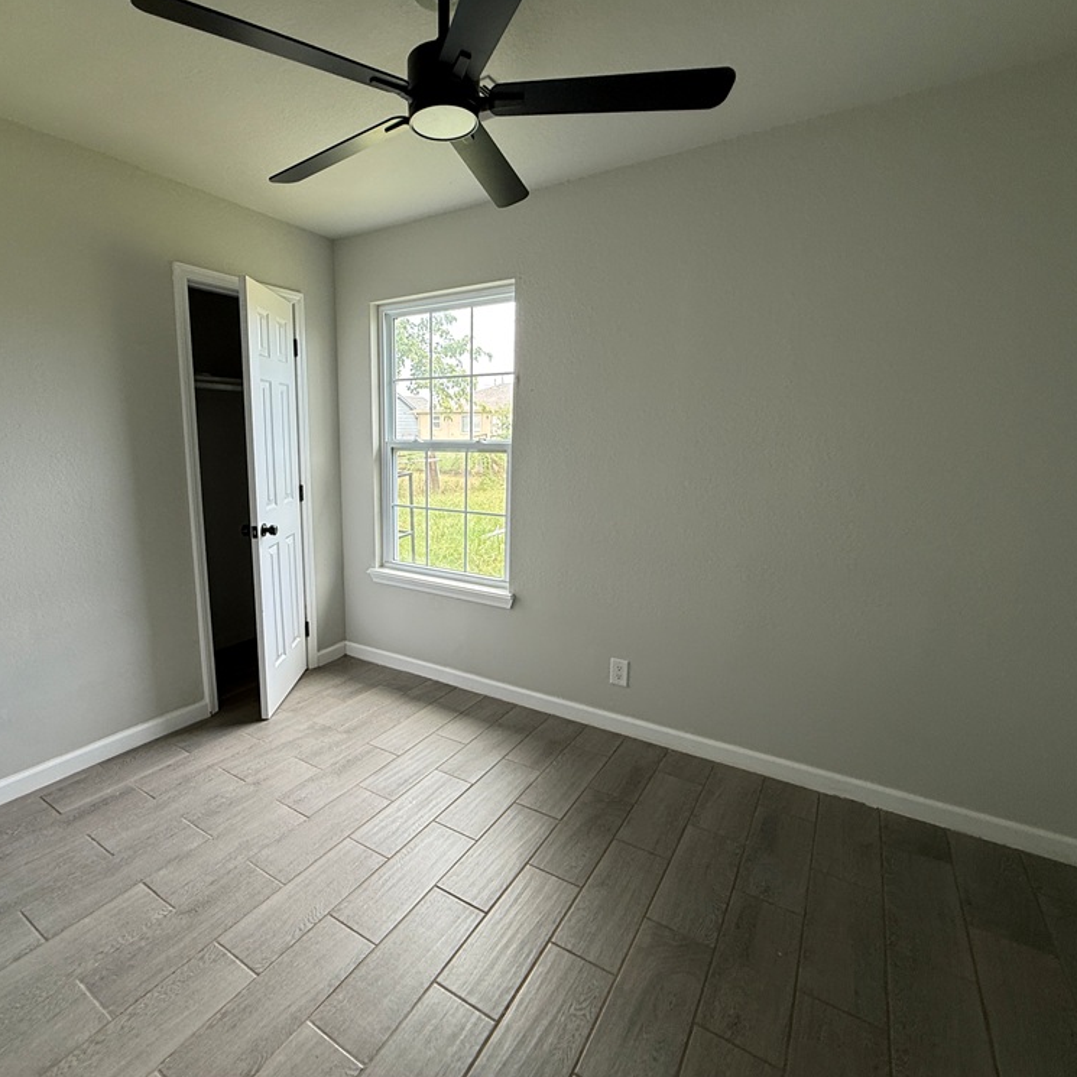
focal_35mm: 17
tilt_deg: -9.6
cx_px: 447
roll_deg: -0.6
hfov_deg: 83.2
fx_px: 598
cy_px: 525
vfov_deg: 84.0
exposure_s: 1/99
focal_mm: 2.22
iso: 80
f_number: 2.2
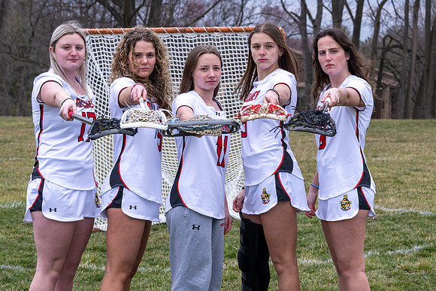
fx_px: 1461
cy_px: 191
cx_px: 287
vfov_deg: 11.4
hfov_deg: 16.9
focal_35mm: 121
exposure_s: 1/160
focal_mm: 79
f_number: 7.1
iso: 80
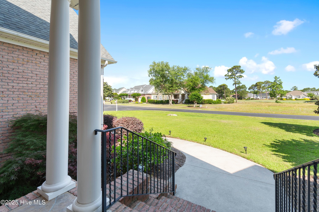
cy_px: 106
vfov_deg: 77.3
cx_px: 160
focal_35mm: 15
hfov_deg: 100.4
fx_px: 133
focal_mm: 10
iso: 100
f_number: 5
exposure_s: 1/100
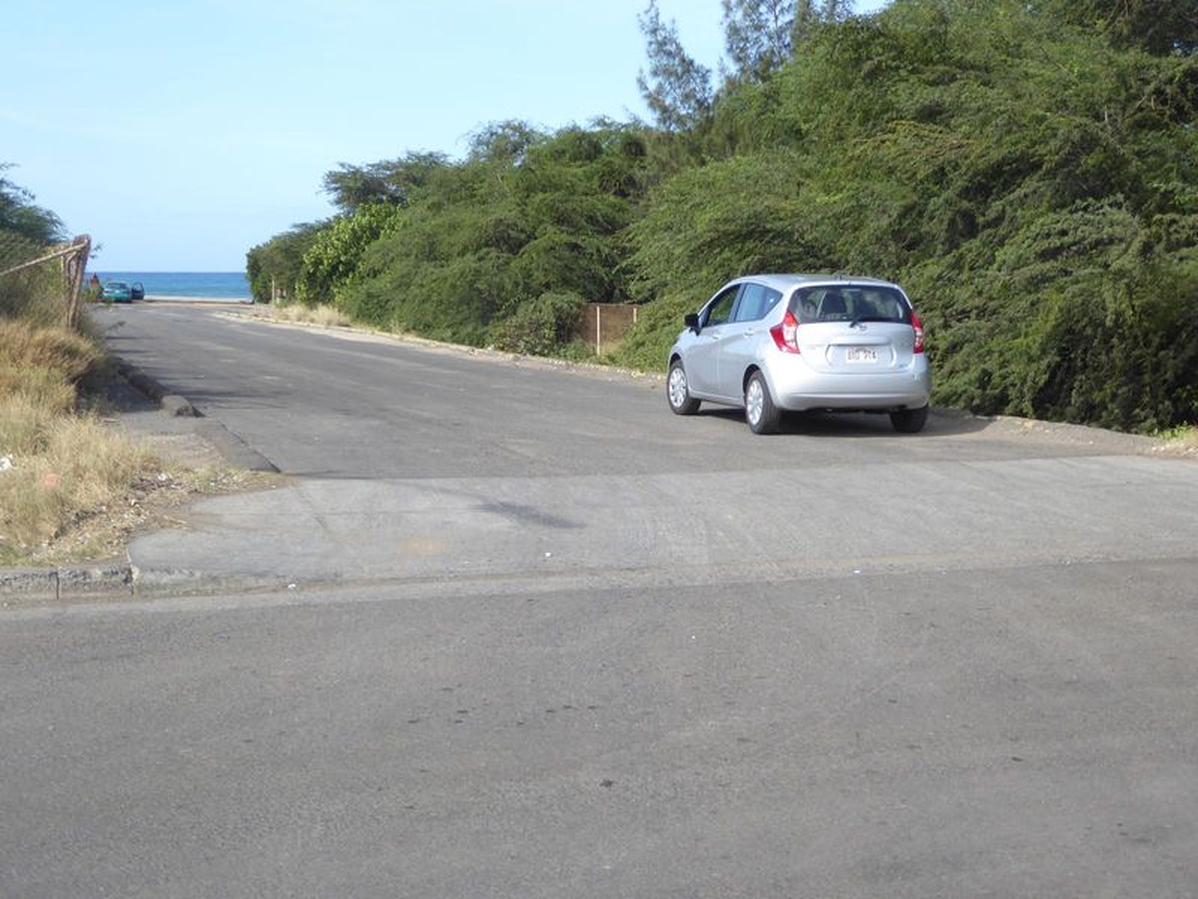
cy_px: 450
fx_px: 1834
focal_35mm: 53
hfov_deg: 36.2
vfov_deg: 27.5
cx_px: 599
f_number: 4.1
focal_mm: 9
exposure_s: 1/320
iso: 80
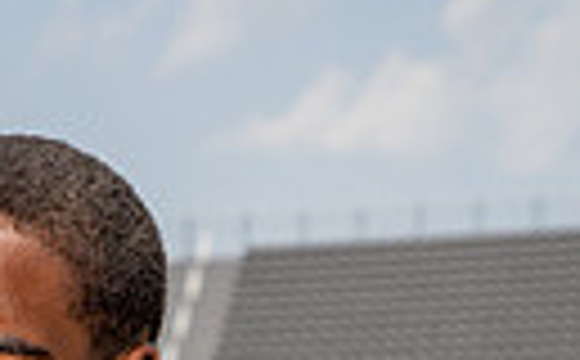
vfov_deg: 5.2
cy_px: 945
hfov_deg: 8.7
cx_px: -49
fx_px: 3770
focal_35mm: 239
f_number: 7.1
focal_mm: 67
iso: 100
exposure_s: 1/250
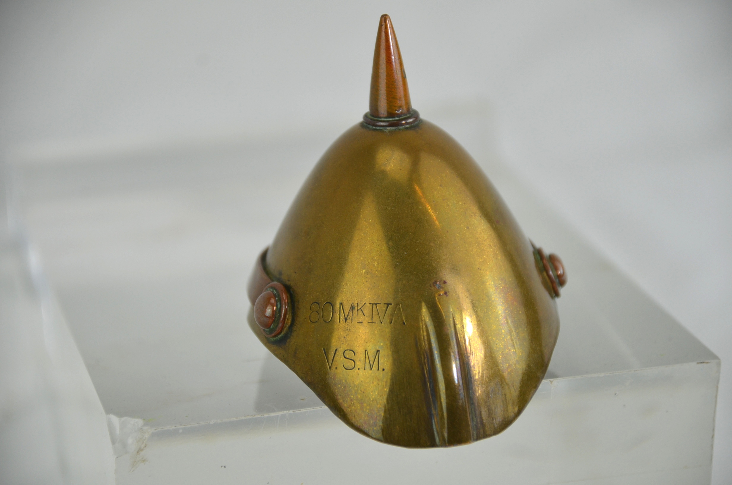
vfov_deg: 6.8
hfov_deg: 10.2
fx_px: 4109
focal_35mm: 202
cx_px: 366
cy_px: 242
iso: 400
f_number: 5.6
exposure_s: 1/320
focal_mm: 135
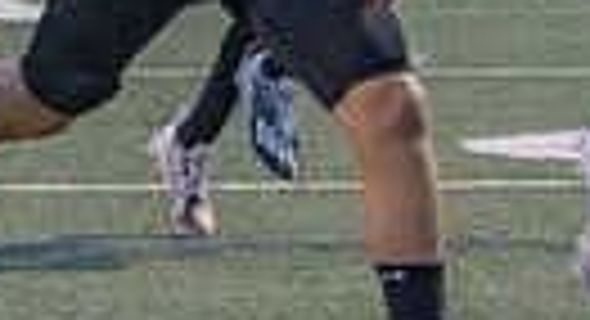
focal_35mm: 586
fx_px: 9088
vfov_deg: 2.0
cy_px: -85
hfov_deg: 3.7
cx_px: 764
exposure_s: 1/1000
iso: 8000
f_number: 5.6
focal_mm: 104
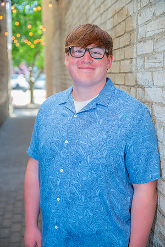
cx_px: 82
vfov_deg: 41.1
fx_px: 330
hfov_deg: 28.1
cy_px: 124
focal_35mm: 48
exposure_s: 1/125
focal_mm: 48
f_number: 2.8
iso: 160
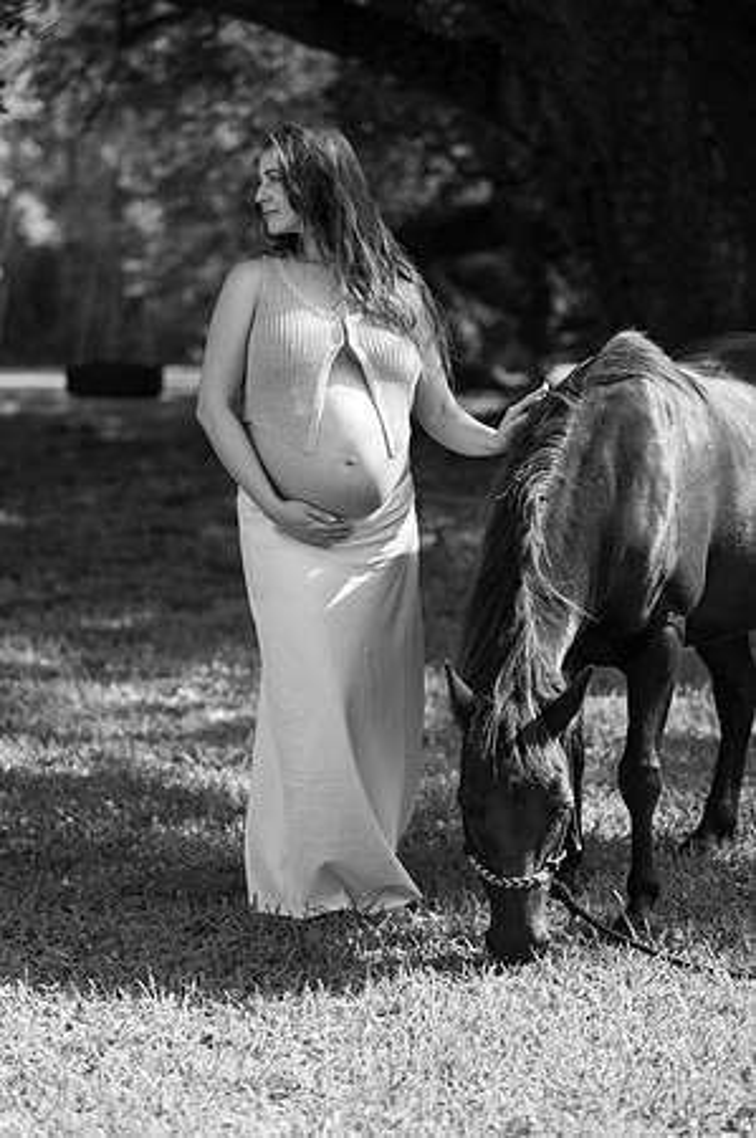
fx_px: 2999
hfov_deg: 14.4
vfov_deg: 21.5
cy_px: 569
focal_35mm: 95
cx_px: 378
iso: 100
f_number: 2.8
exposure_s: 1/500
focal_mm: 95
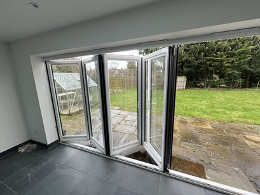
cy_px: 98
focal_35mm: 13
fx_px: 98
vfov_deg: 89.9
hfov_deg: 106.2
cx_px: 130
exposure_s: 1/99
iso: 80
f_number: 1.8
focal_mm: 1.57
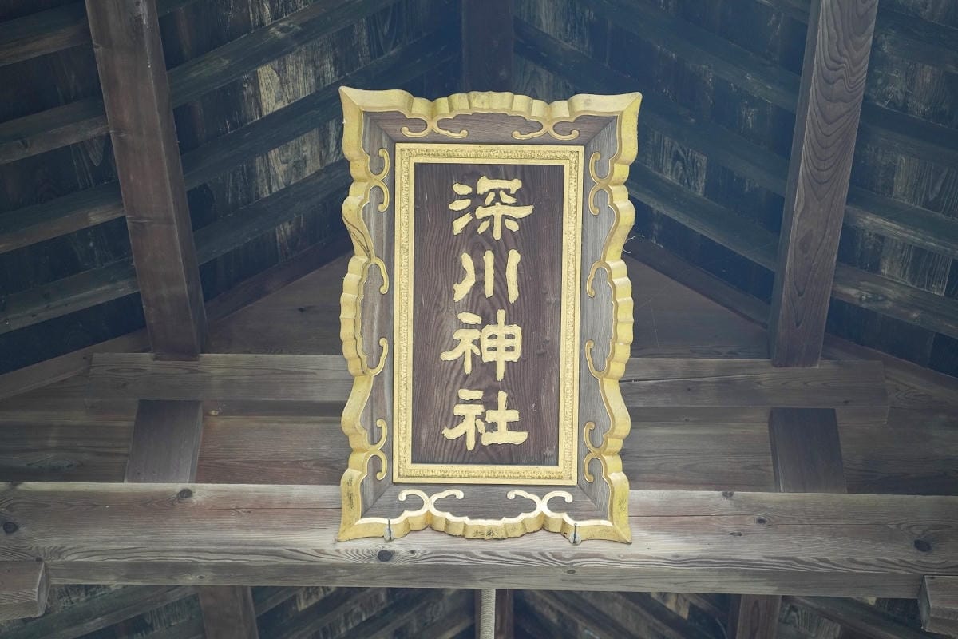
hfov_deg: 27.0
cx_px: 479
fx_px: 1996
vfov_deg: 18.2
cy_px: 320
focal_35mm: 75
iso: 1600
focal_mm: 75
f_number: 2.8
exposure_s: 1/160
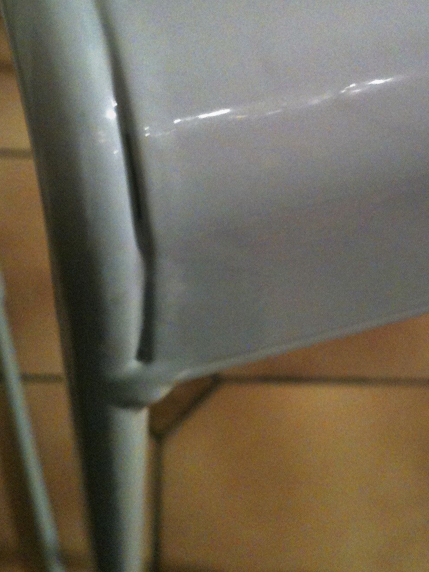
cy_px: 162
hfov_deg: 26.4
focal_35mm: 55
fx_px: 909
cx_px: 292
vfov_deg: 34.4
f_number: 2.8
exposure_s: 1/17
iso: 160
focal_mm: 3.85
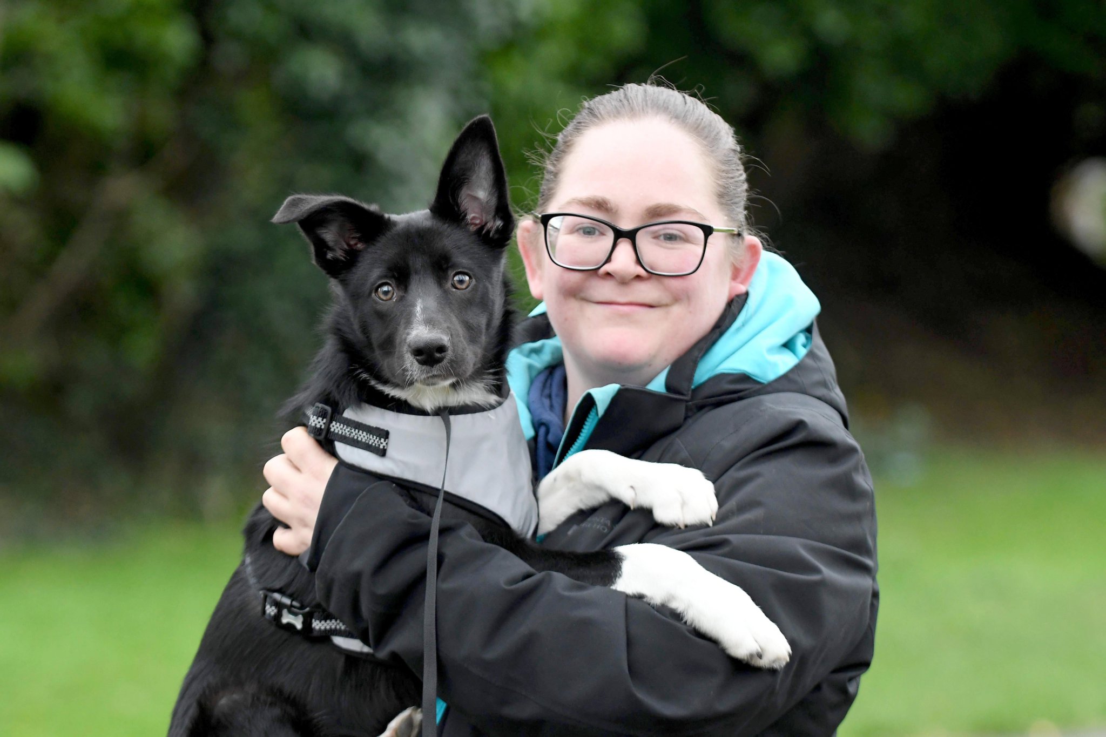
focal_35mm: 180
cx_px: 553
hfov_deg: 11.4
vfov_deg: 7.6
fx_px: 5529
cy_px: 368
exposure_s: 1/320
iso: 2000
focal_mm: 120
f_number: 6.3
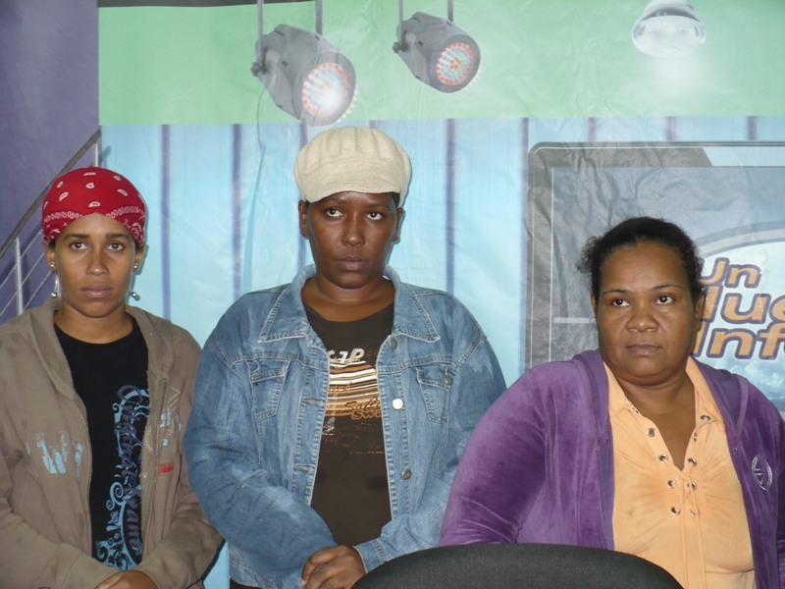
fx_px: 1089
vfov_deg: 30.3
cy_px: 294
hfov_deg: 39.7
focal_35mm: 48
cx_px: 392
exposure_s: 1/30
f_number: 3
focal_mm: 7.9
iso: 200
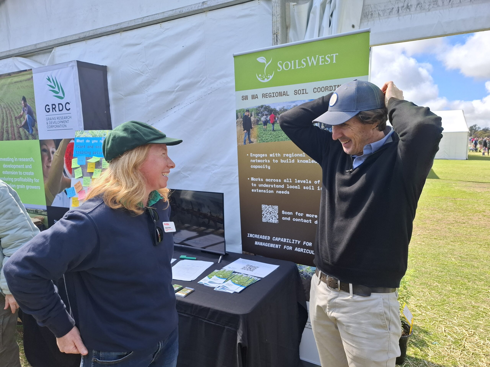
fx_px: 326
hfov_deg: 73.9
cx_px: 245
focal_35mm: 23
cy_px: 184
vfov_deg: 58.9
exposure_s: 1/791
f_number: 1.8
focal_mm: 5.54
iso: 50
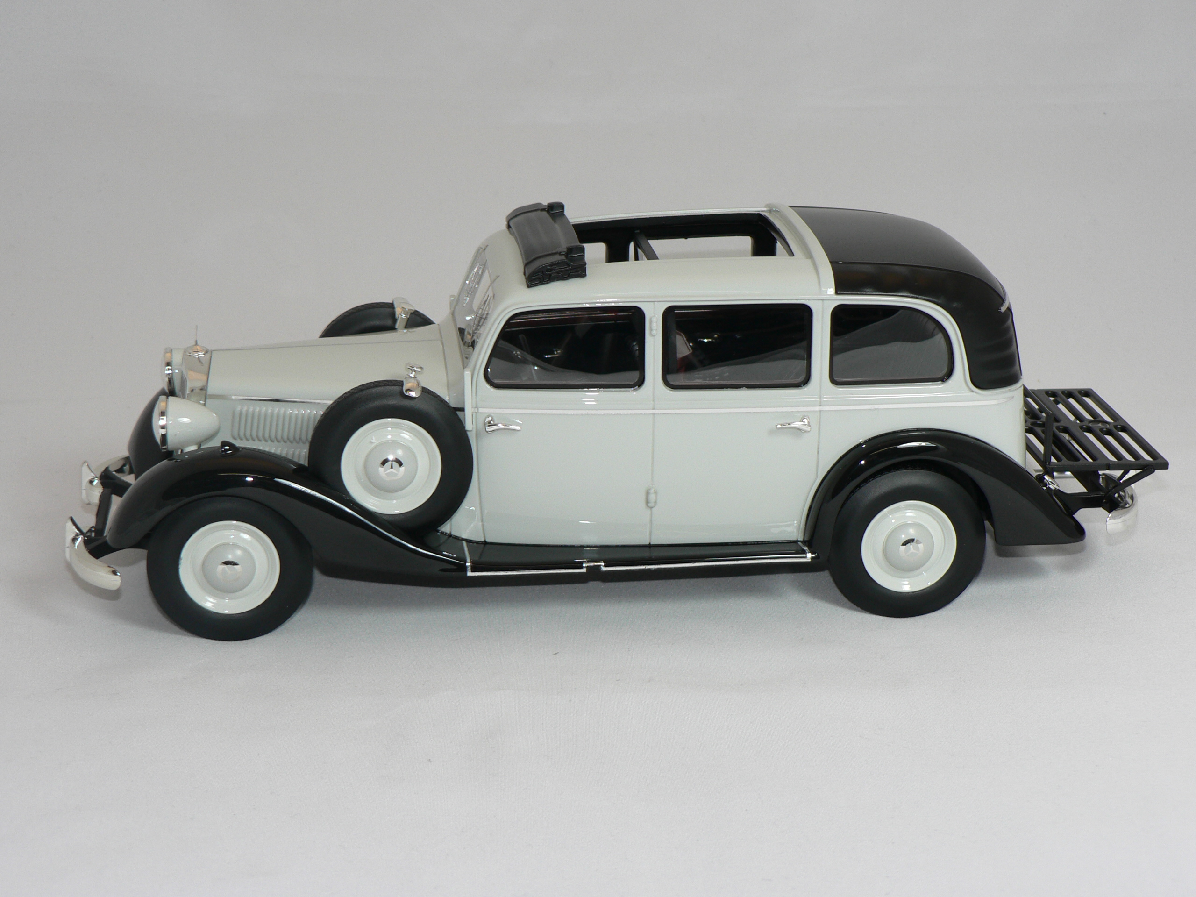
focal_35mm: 67
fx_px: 2315
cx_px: 598
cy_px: 448
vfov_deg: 21.9
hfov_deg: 29.0
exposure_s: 1/60
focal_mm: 11.2
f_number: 3.2
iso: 80
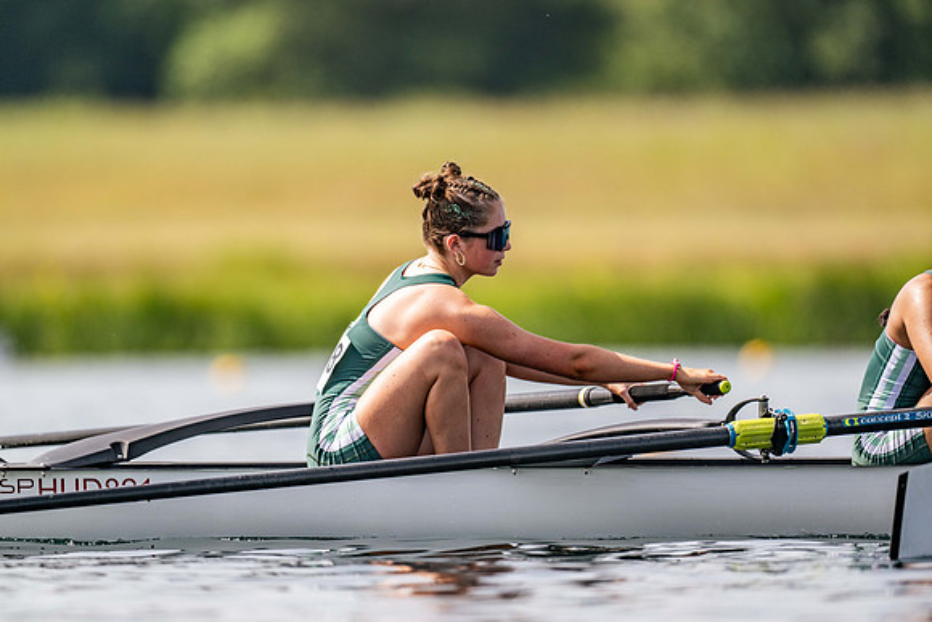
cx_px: 466
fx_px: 15536
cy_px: 311
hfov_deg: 3.4
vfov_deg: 2.3
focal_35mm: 600
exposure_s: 1/2500
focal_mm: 600
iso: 200
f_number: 4
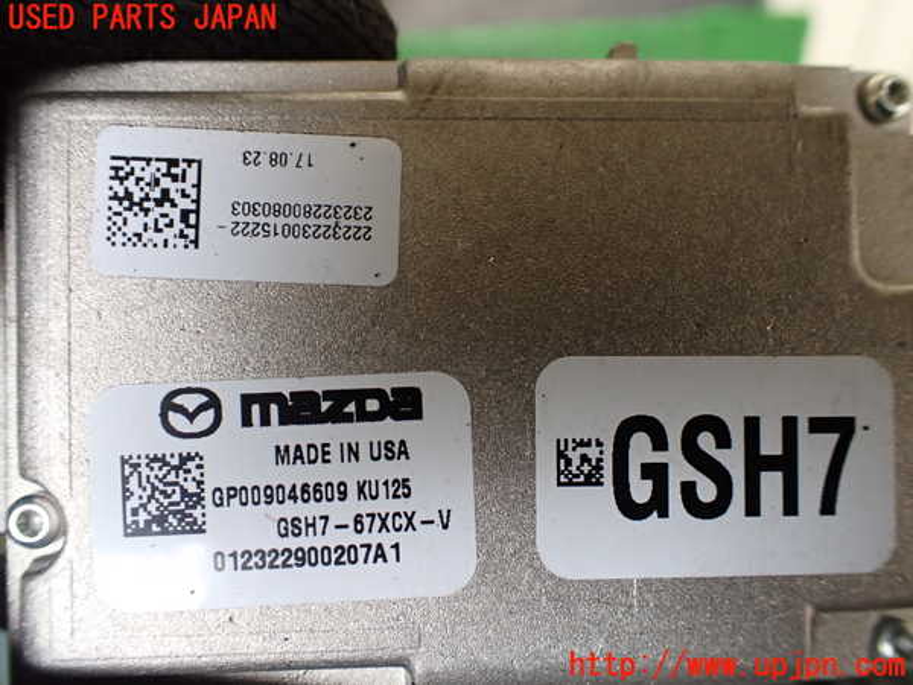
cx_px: 456
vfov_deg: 46.8
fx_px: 791
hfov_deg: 60.0
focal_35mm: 30
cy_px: 342
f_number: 2.3
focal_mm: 5.4
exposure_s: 1/125
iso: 400
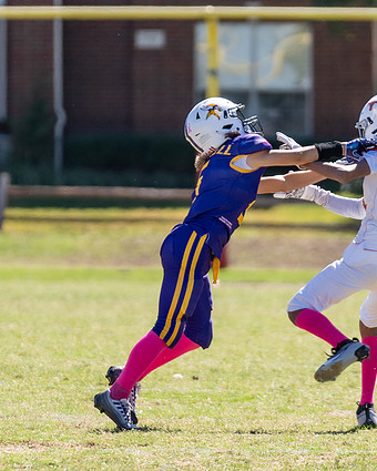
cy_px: 249
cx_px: 218
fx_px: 9833
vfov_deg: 2.7
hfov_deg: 2.2
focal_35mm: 705
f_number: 2.8
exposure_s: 1/1250
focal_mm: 200
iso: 100
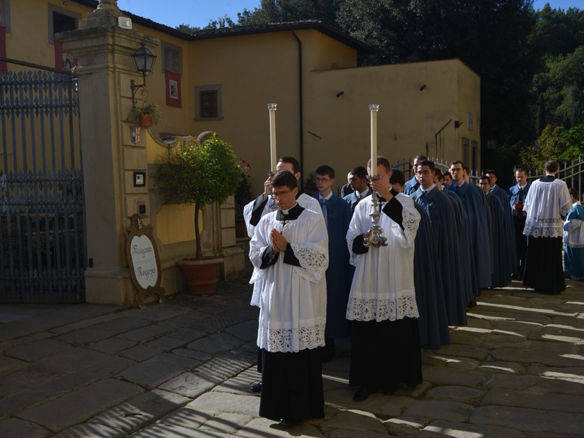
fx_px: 675
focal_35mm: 40
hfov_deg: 46.6
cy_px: 224
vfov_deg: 35.9
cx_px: 343
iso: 400
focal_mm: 35
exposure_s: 1/800
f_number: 14
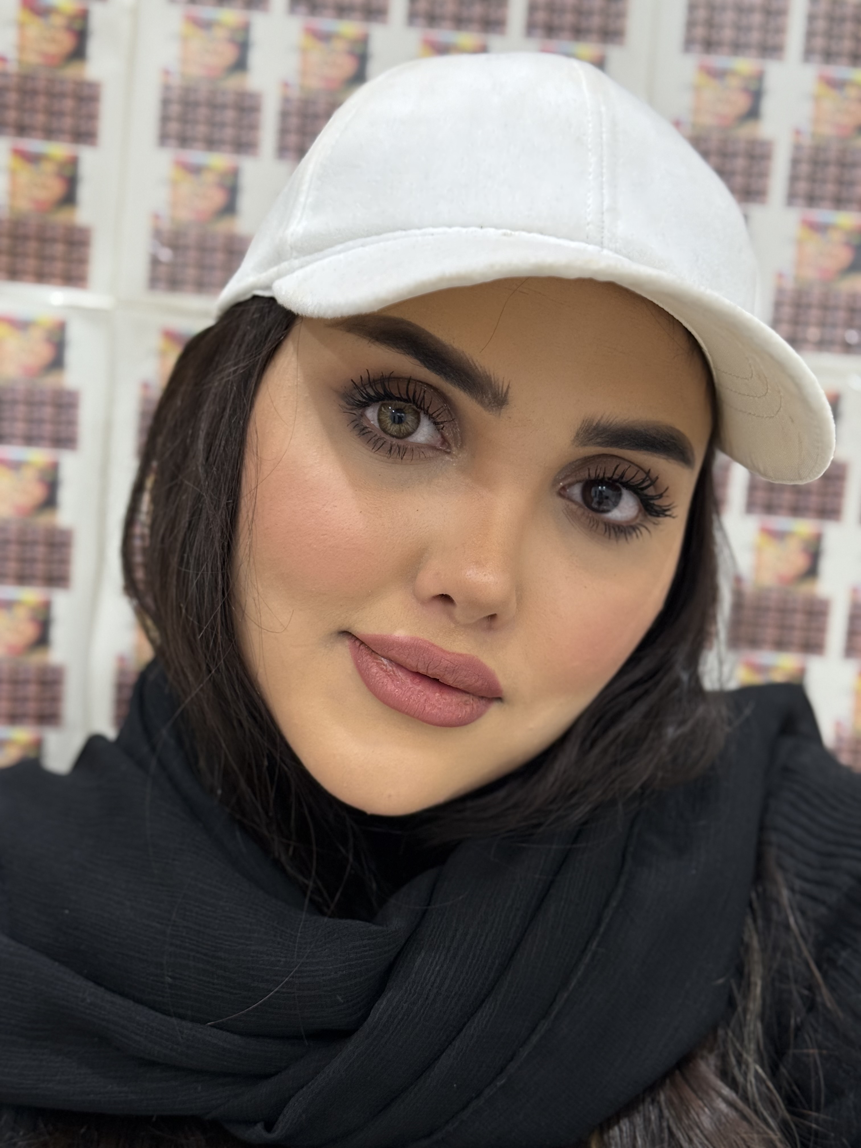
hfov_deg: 30.3
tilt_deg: -4.5
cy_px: 574
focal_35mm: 48
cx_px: 430
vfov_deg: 39.7
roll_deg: -2.6
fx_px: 1592
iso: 200
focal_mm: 6.76
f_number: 1.78
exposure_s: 1/50
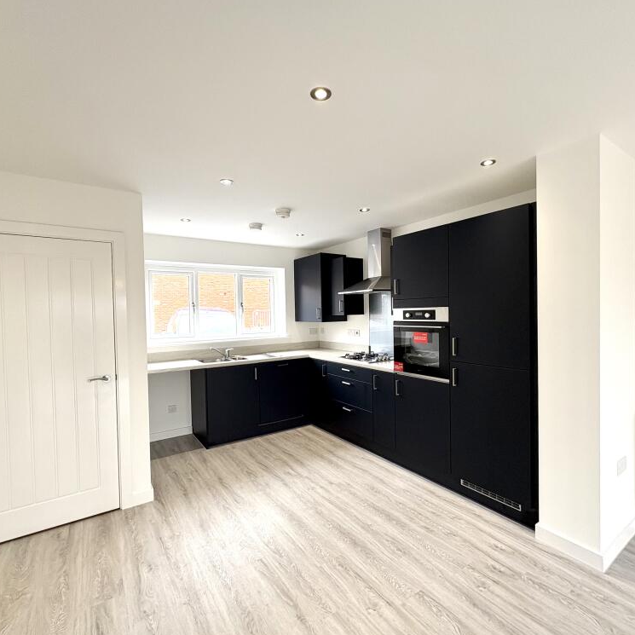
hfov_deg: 83.9
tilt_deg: -0.8
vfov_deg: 84.0
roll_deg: +1.8
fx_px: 353
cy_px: 319
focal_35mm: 17
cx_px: 329
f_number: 2.2
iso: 80
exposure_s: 1/99
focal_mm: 2.22
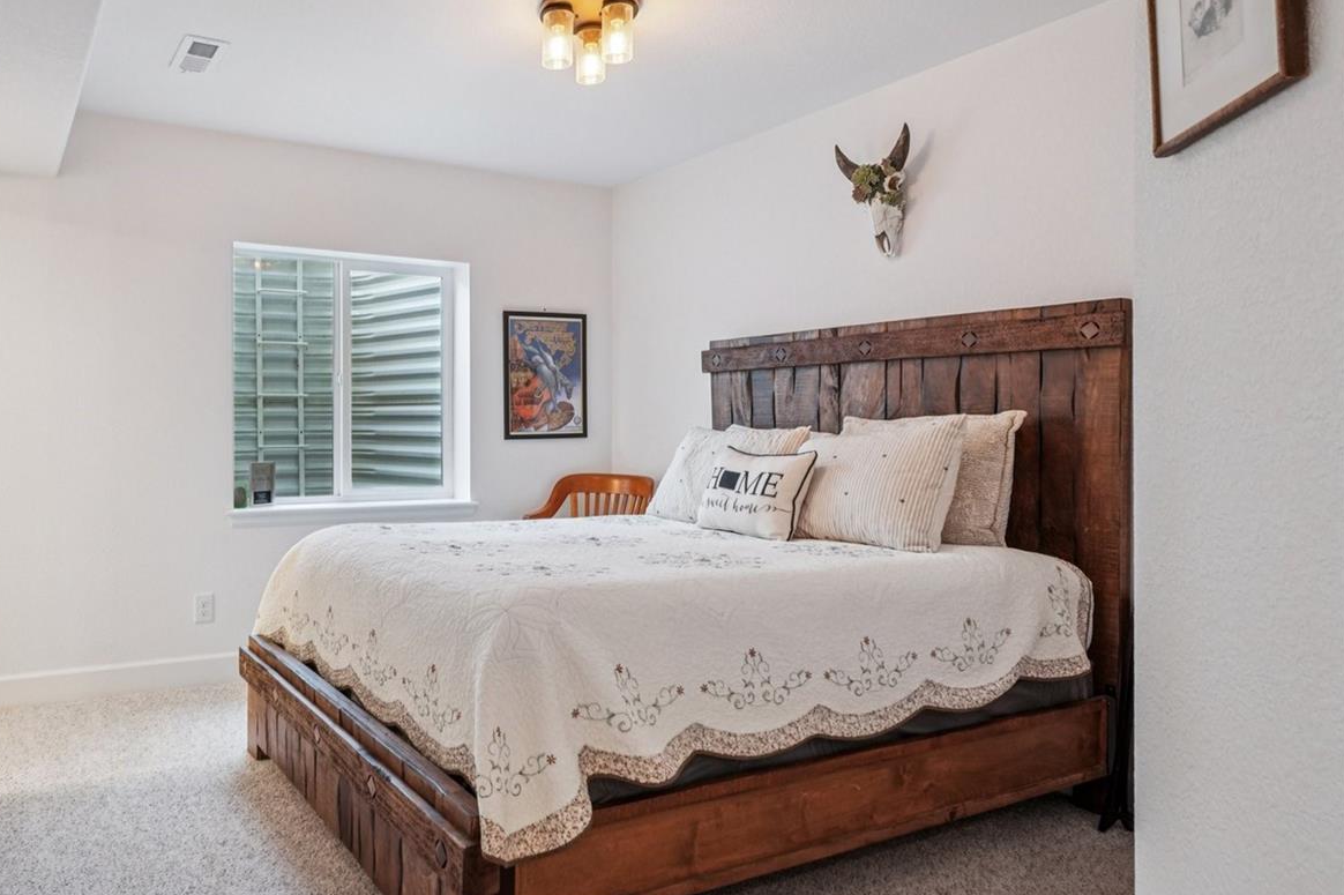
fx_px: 847
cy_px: 430
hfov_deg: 74.0
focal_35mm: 23
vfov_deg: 55.7
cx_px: 426
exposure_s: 1/30
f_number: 8
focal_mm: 11
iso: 500
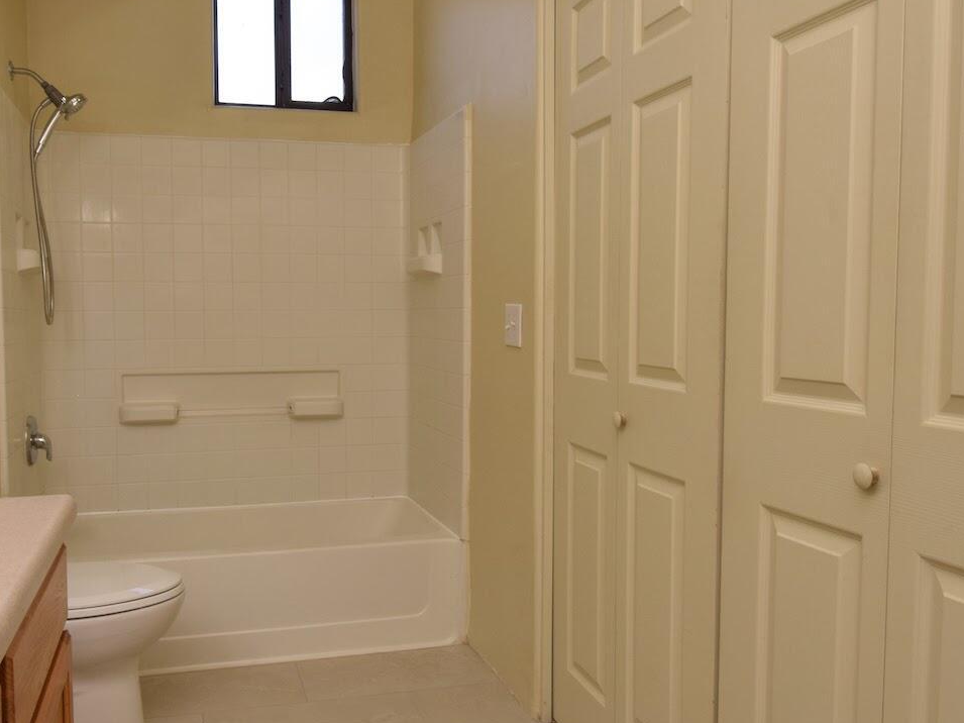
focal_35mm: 29
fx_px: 808
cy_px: 379
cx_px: 353
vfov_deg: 48.2
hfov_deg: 60.7
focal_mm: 10
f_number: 9
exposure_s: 1/50
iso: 400
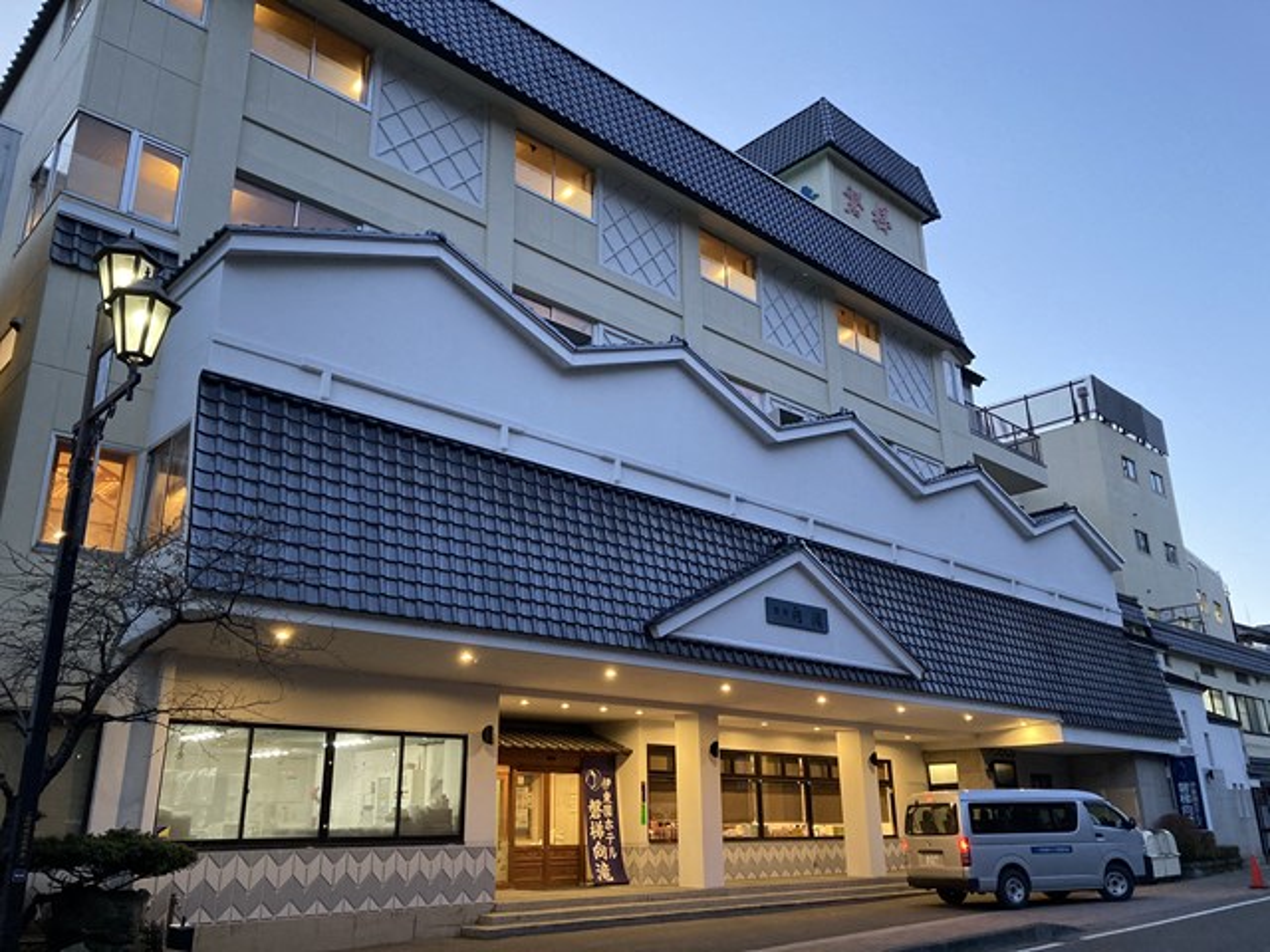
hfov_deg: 63.4
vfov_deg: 49.7
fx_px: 1027
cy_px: 476
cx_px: 635
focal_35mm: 28
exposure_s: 1/50
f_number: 1.8
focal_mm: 3.99
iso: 250
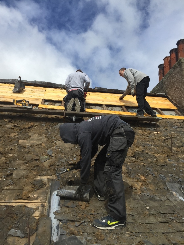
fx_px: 206
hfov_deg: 48.2
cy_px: 122
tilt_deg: +20.1
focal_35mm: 29
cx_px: 92
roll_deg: +0.6
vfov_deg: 61.7
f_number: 2.2
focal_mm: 4.15
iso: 32
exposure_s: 1/2639
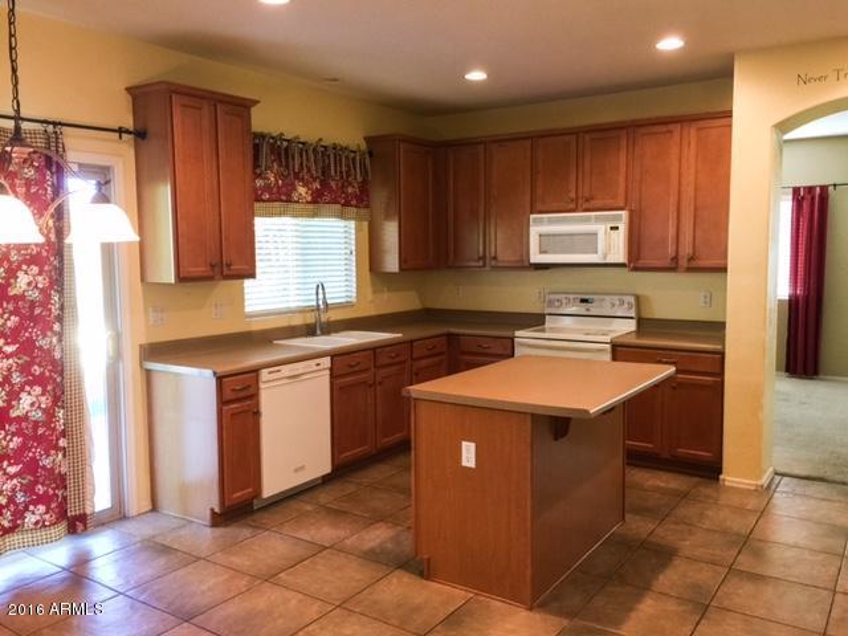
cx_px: 424
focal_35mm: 29
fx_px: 710
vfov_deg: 48.2
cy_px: 318
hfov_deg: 61.7
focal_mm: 4.15
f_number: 2.2
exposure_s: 1/15
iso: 64
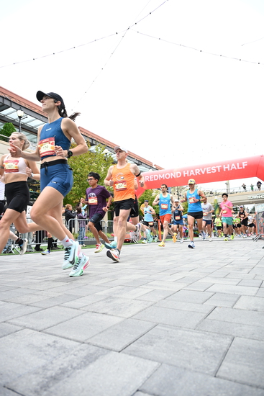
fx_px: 264
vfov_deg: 73.7
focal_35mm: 24
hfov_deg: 53.2
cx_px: 132
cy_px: 198
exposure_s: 1/640
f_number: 4
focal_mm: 24
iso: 2000
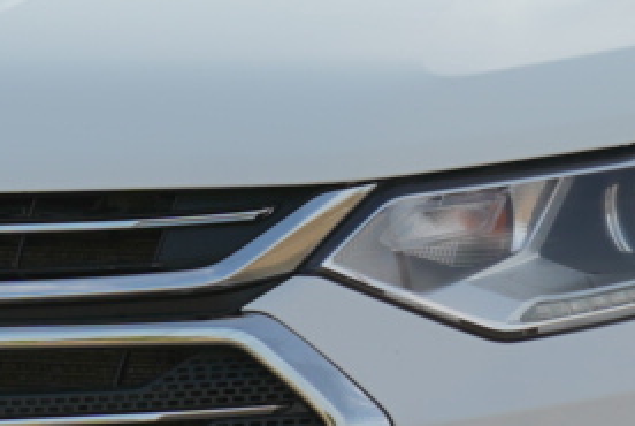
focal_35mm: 497
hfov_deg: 4.1
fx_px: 8781
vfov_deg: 2.8
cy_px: 205
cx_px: 543
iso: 100
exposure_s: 1/320
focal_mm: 85
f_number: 4.5
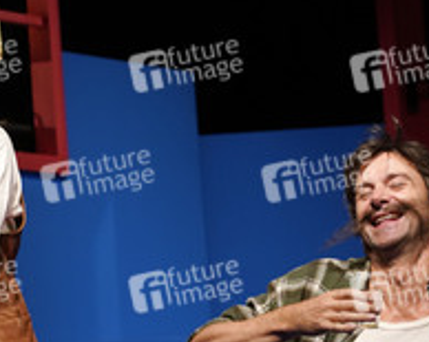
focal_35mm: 260
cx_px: 127
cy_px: 232
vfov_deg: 5.9
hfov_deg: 7.4
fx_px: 3299
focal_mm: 119
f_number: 5.6
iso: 2000
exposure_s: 1/160
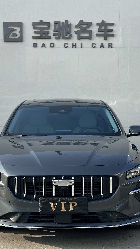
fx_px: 462
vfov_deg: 30.2
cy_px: 124
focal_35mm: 70
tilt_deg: -3.7
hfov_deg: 17.2
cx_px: 64
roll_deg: +0.6
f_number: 1.78
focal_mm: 6.86
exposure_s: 1/1433
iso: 64
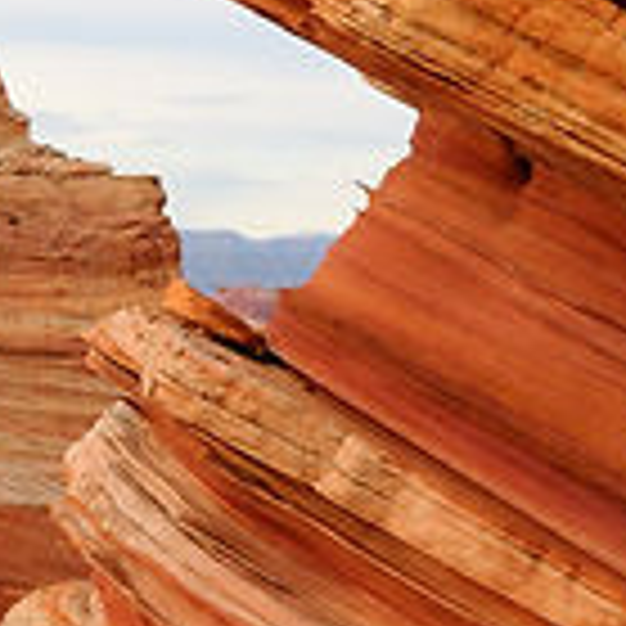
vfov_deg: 9.1
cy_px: 315
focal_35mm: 193
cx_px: -212
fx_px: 3949
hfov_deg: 8.9
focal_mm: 20
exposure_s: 1/50
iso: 200
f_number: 11
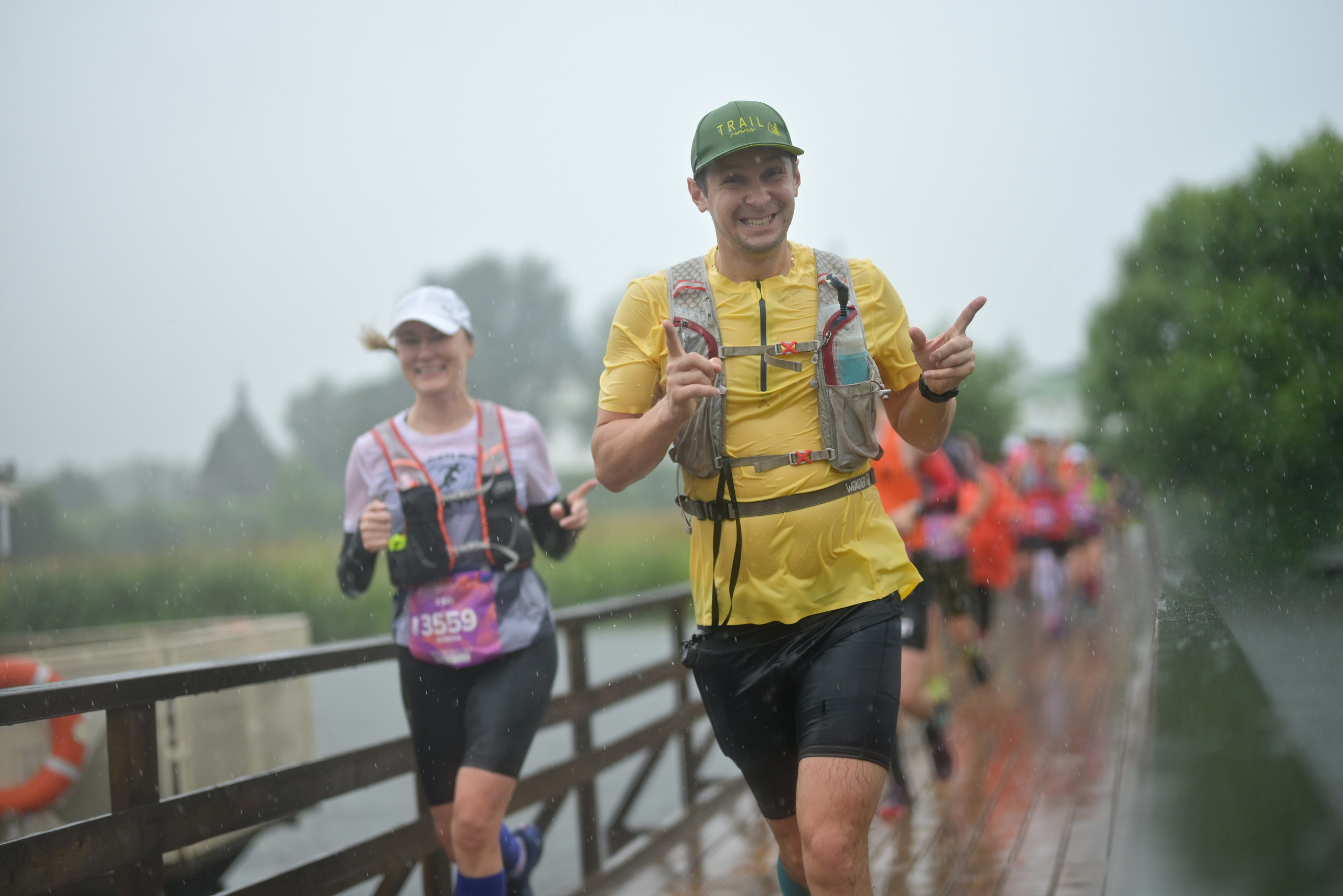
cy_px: 448
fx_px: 1866
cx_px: 672
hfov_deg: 39.6
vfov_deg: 27.0
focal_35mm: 50
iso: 400
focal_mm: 50
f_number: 1.2
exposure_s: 1/1000
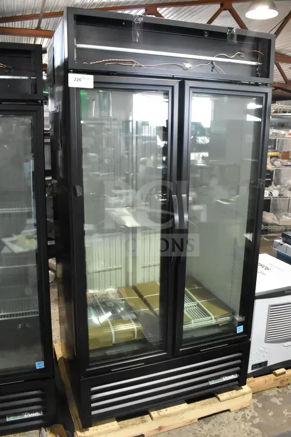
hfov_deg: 43.6
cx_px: 146
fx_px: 364
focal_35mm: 30
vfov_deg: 61.9
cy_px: 218
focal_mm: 20
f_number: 7.1
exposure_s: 1/200
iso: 6400
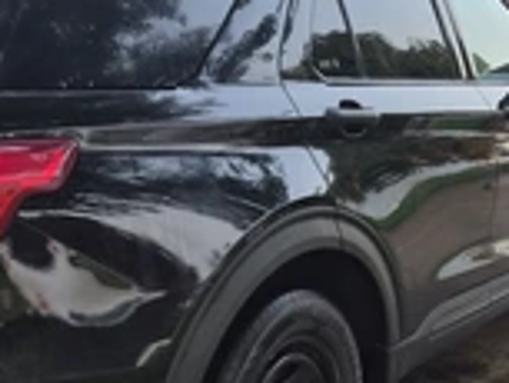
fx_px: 883
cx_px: 216
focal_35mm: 60
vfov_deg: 24.1
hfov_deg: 32.1
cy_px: 296
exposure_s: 1/180
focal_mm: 5.4
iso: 200
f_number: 1.8
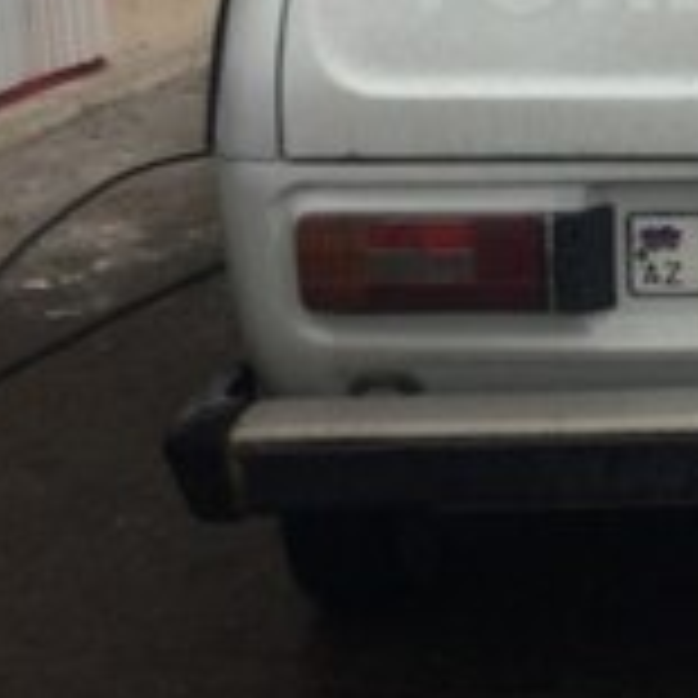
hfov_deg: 20.3
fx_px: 1871
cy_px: -41
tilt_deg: -12.1
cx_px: 739
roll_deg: +1.7
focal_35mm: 82
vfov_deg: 20.3
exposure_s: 1/328
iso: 32
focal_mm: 4.15
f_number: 2.2
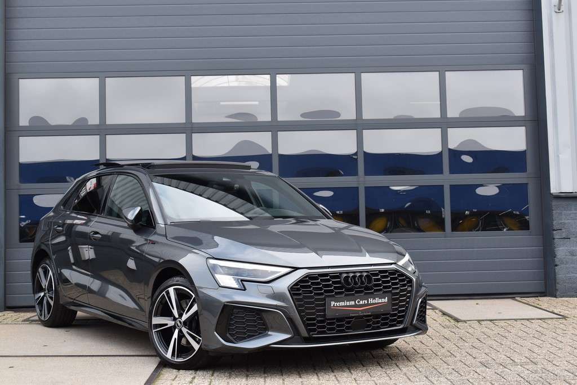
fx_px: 962
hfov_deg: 33.4
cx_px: 288
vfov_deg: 22.7
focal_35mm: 60
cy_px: 192
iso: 280
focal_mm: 40
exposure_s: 1/250
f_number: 8
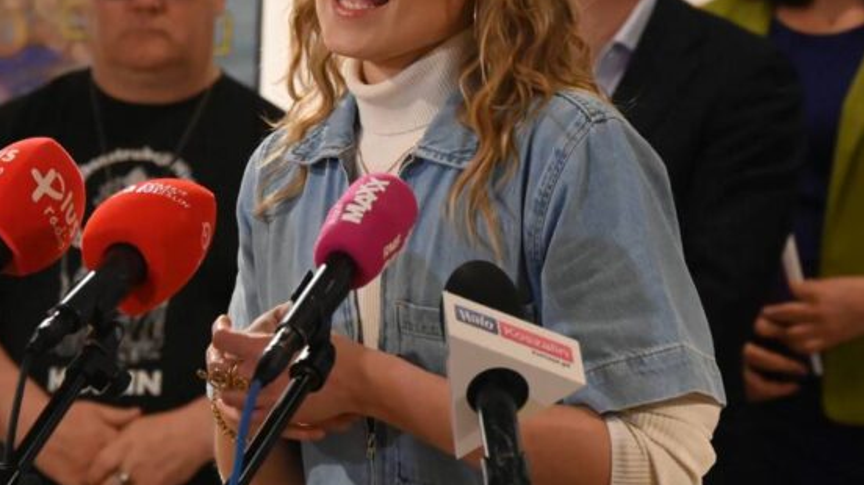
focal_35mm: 202
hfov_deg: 10.7
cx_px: 388
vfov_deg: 6.0
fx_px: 4626
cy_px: 192
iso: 12800
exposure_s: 1/400
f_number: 6.3
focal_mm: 104
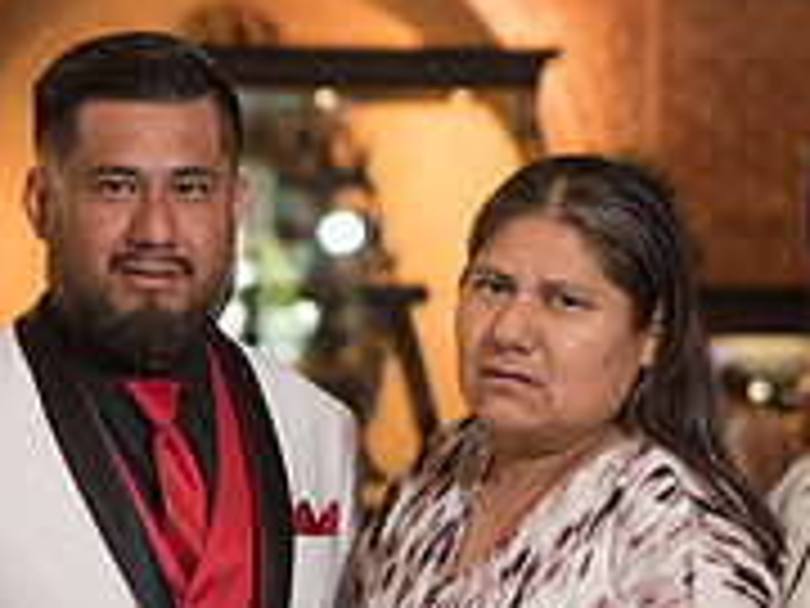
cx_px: 288
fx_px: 5078
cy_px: 570
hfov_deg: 9.1
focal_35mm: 217
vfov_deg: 6.8
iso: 1250
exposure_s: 1/160
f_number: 3.5
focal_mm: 70
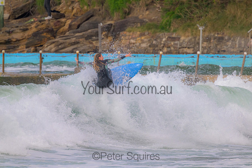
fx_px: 5601
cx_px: 126
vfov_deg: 1.7
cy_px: 84
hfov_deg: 2.6
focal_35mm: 800
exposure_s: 1/1250
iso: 1100
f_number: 11
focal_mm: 800
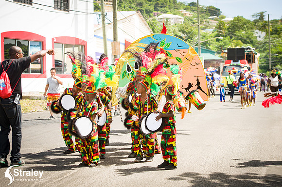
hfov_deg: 28.9
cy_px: 94
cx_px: 141
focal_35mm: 70
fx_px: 548
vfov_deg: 19.4
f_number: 6.3
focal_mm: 70
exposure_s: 1/160
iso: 100
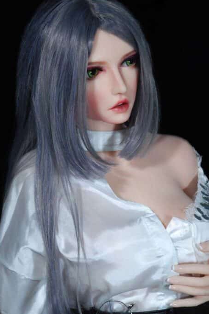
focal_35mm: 150
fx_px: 1303
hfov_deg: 9.2
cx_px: 98
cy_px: 137
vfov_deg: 13.7
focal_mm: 85
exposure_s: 1/8
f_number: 18
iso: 1250
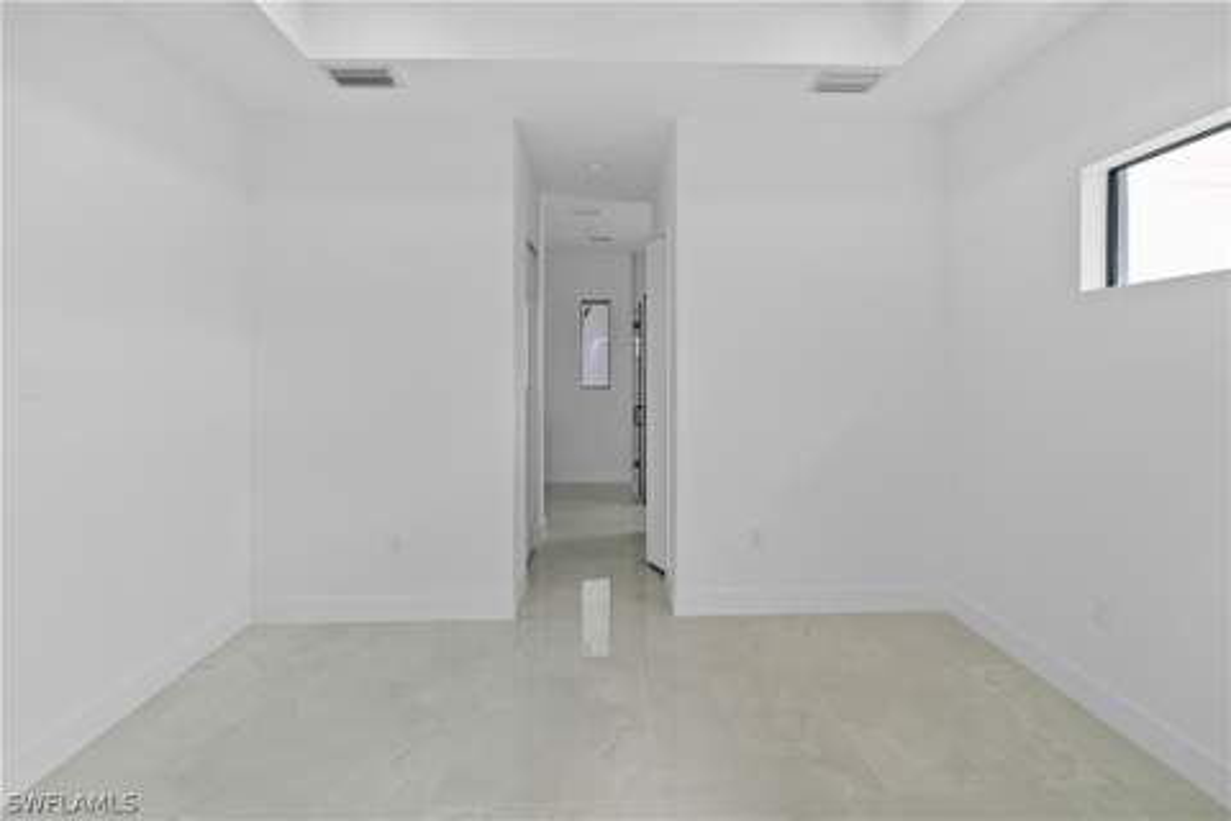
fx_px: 547
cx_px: 616
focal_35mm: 16
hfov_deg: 96.7
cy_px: 410
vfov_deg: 73.7
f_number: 4
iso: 200
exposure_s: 1/160
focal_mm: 16
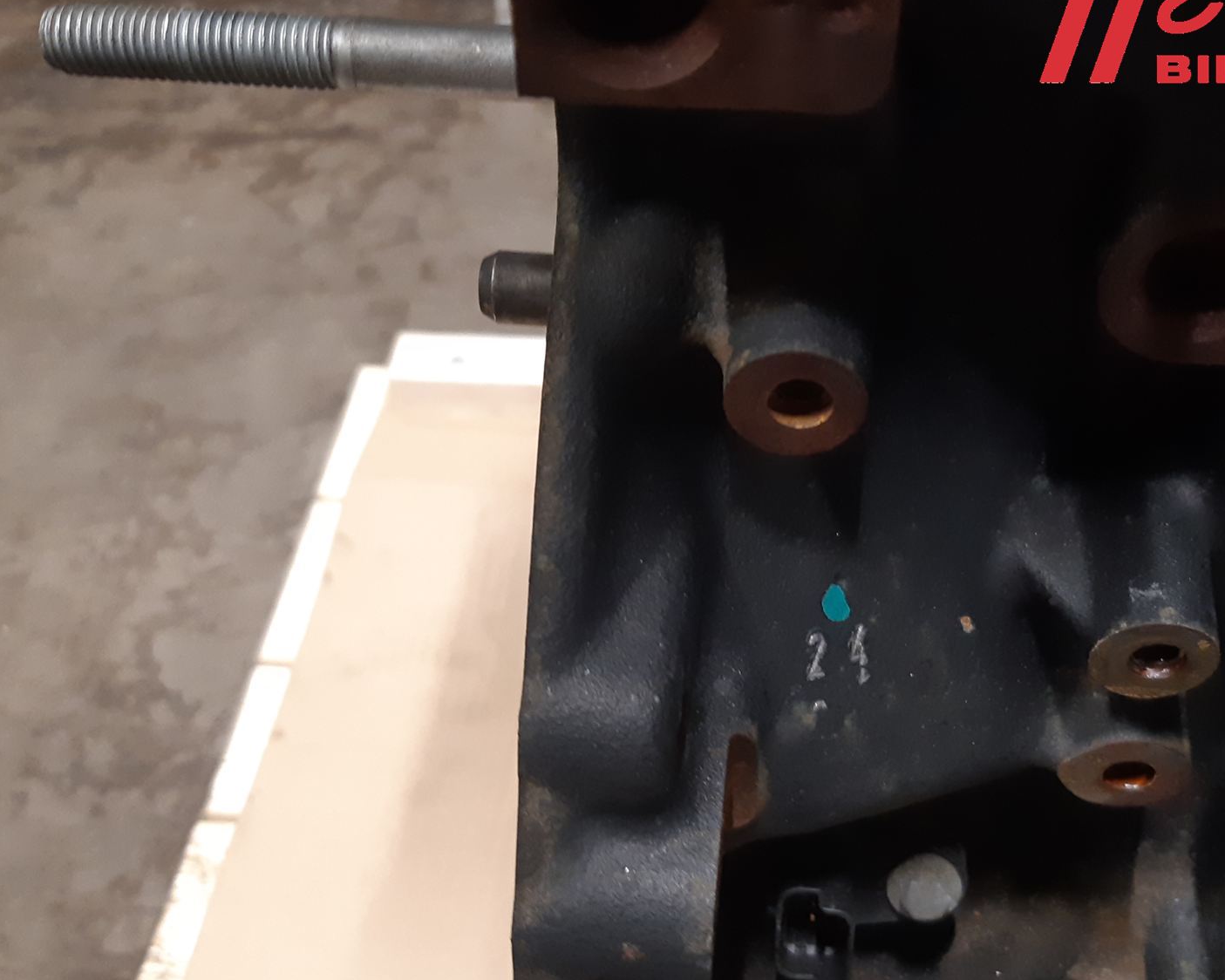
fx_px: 1341
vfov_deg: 39.9
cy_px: 605
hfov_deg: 49.0
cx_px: 682
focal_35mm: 37
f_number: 1.7
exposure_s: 1/40
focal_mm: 3.93
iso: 200
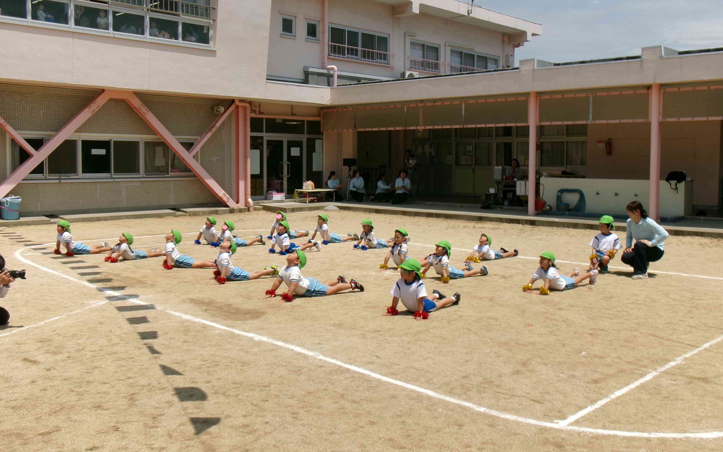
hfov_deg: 50.4
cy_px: 197
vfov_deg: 32.7
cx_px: 361
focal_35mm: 39
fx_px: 768
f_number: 11.8
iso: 100
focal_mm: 6.4
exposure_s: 1/240
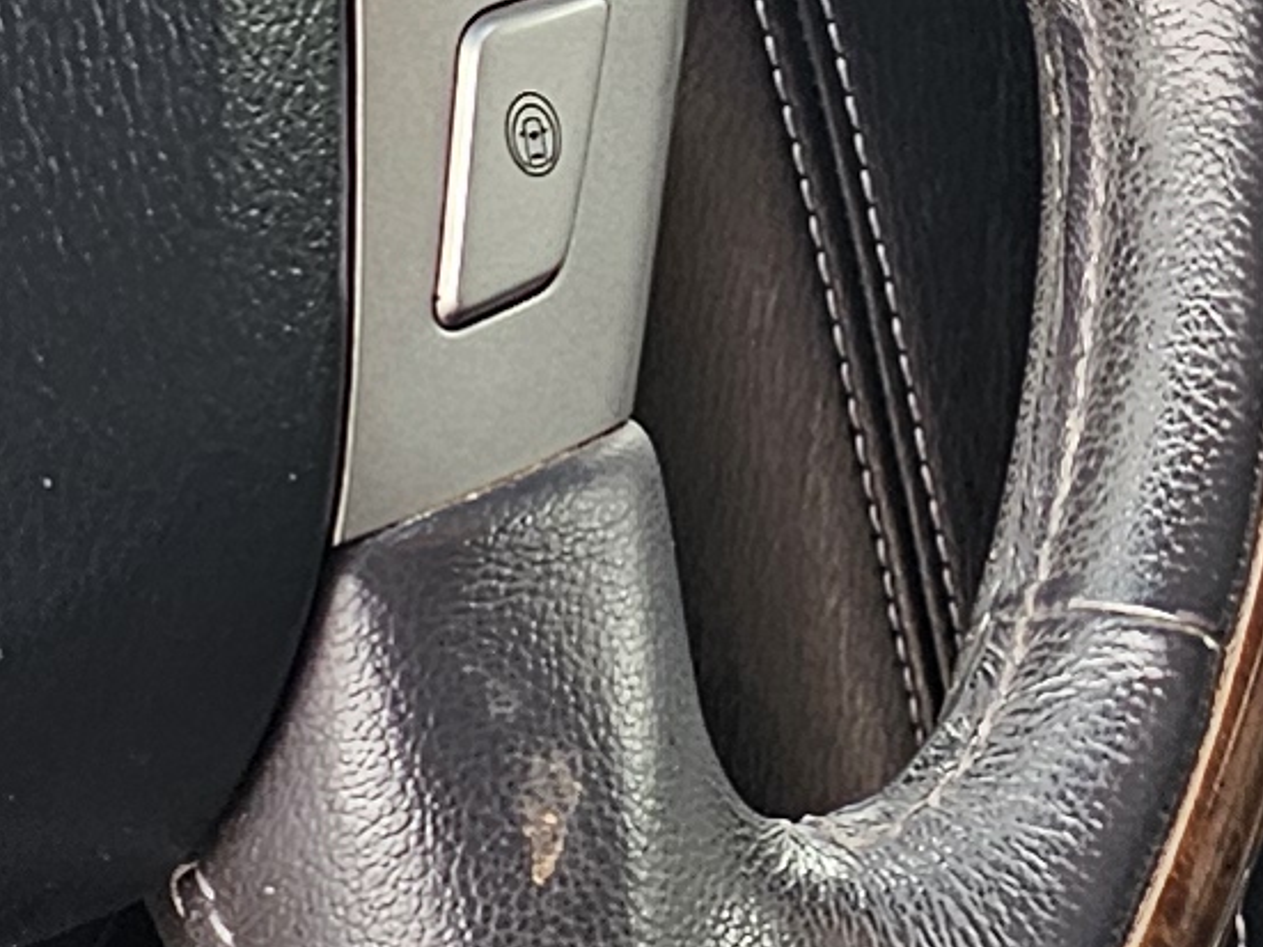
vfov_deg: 8.8
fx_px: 6092
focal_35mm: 167
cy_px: -32
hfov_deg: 11.8
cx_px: 1153
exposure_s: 1/120
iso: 125
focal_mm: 6.3
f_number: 1.7
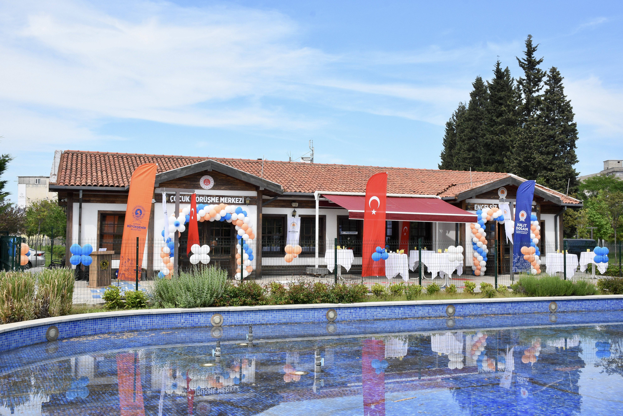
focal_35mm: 36
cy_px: 208
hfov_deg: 53.1
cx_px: 312
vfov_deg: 36.9
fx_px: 623
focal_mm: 24
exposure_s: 1/640
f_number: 13
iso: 1000
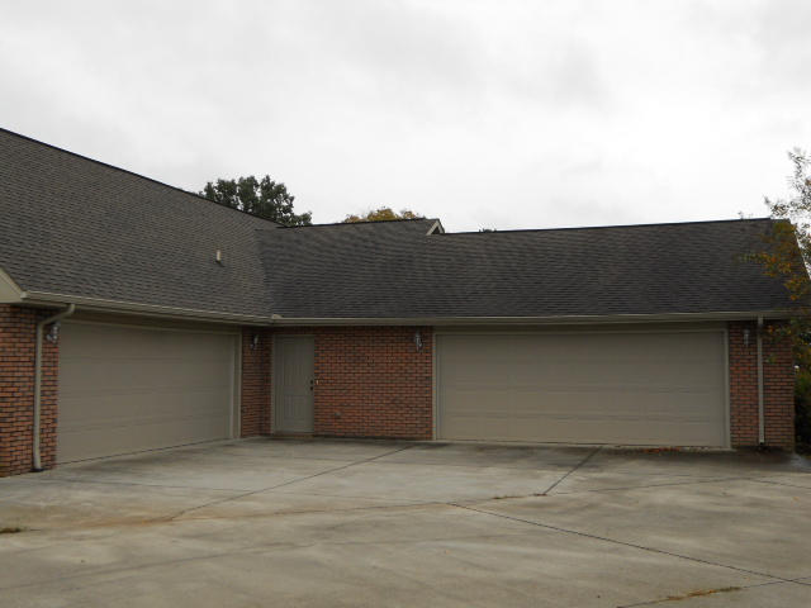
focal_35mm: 36
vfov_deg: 39.7
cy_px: 304
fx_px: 843
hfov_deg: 51.4
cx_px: 406
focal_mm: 6.4
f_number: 3
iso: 80
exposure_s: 1/200
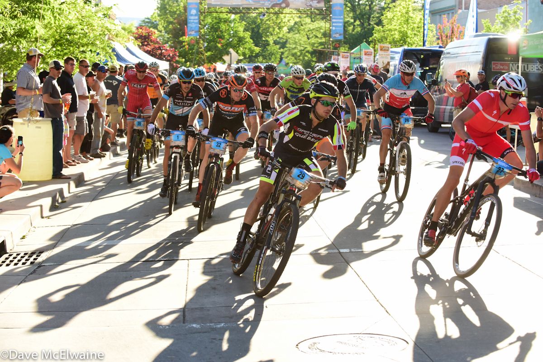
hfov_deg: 24.8
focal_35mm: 82
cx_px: 272
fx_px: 1237
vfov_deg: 16.7
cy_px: 181
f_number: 3.2
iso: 1400
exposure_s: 1/1000
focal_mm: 82
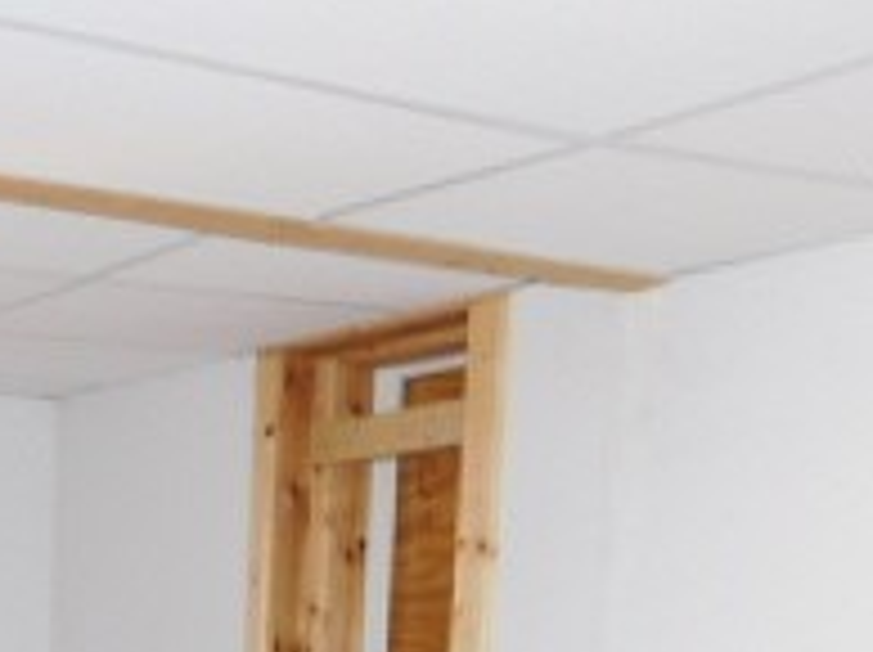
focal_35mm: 76
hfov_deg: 24.4
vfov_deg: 17.0
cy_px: 1048
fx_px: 1914
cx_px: -22
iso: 200
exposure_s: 1/30
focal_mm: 4
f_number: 3
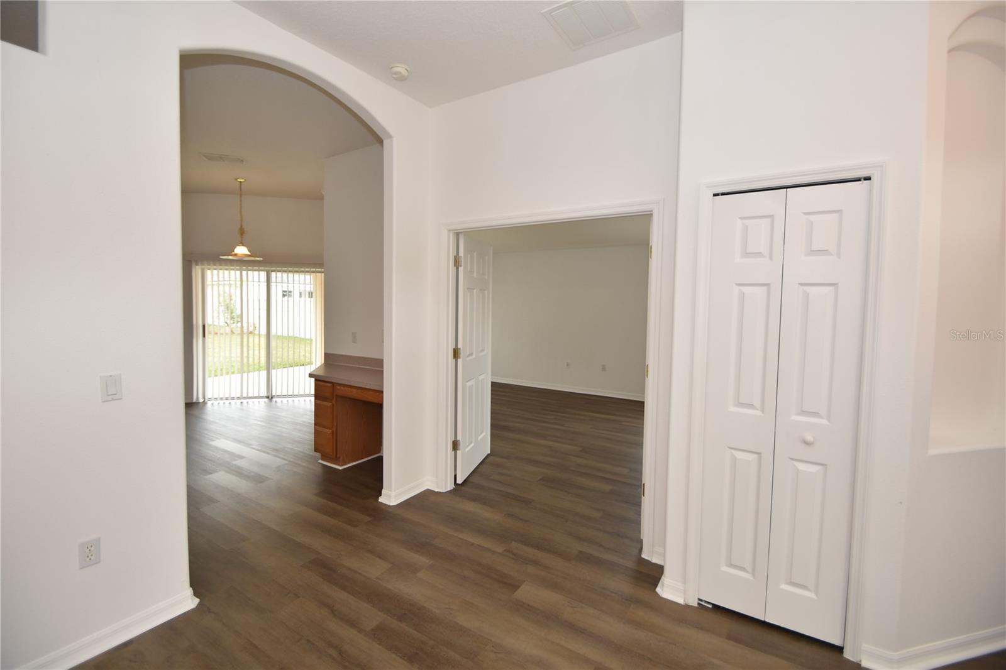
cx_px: 503
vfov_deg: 77.3
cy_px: 335
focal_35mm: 15
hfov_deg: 100.4
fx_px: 419
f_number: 4
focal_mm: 10
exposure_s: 1/60
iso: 220
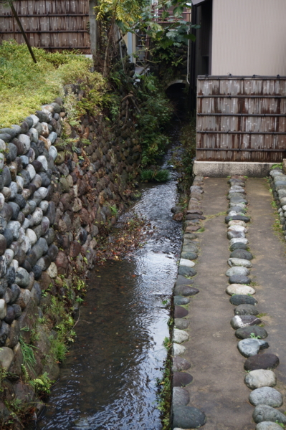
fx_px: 609
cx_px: 143
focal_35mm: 51
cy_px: 215
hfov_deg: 26.4
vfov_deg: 38.9
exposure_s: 1/60
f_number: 5
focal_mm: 34
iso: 125
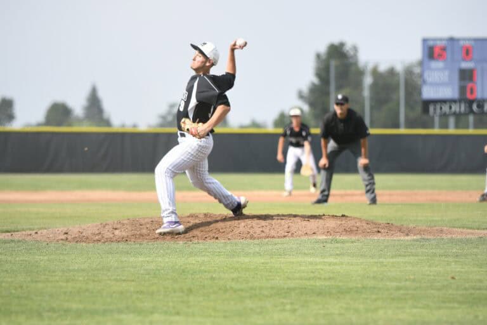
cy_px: 162
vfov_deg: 6.8
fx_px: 2739
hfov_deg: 10.2
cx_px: 244
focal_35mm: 202
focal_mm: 135
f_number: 2.8
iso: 160
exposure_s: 1/1600
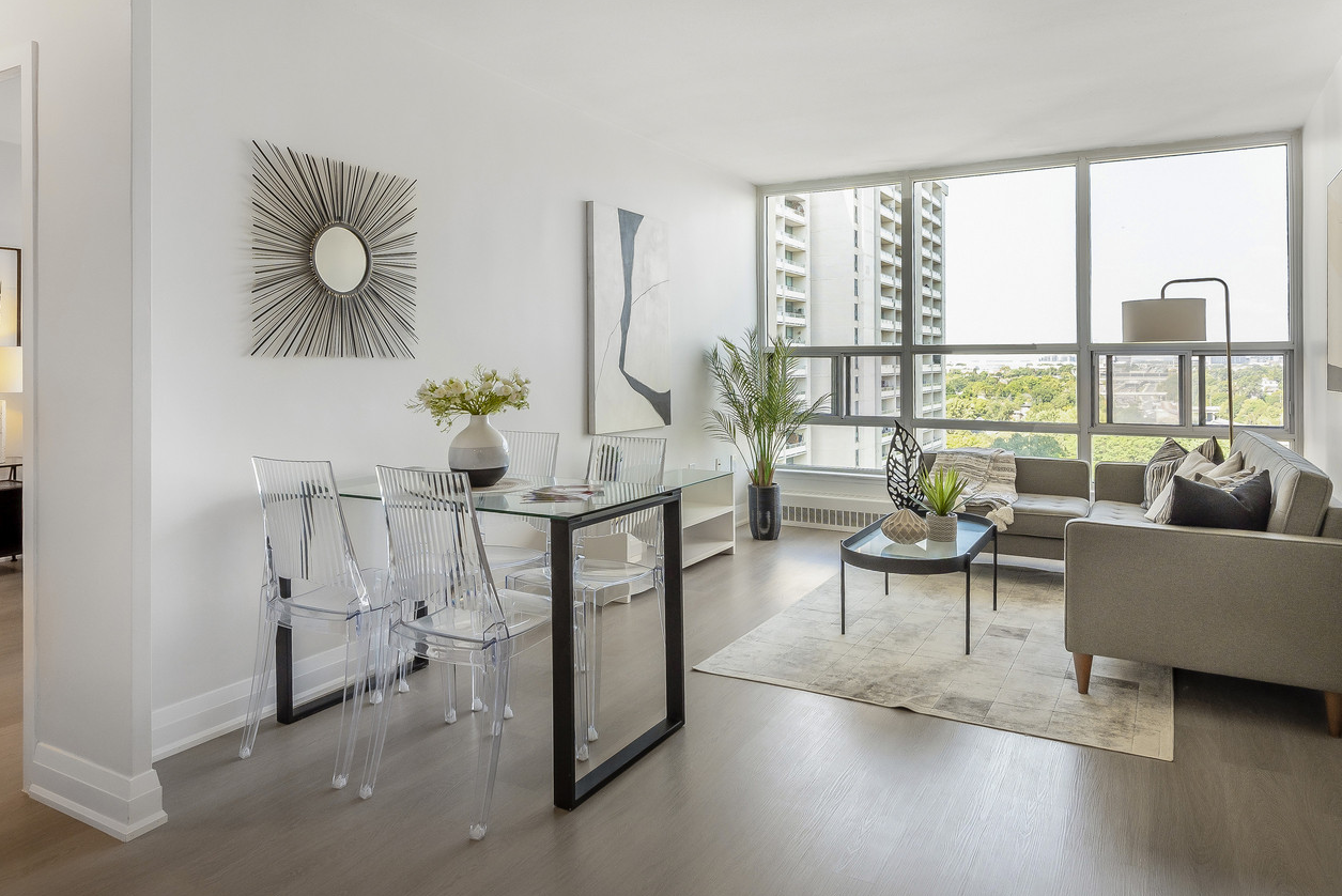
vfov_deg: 57.2
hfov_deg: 78.5
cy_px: 421
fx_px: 820
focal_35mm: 22
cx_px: 682
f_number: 10
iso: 200
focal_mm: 16
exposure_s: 1/125
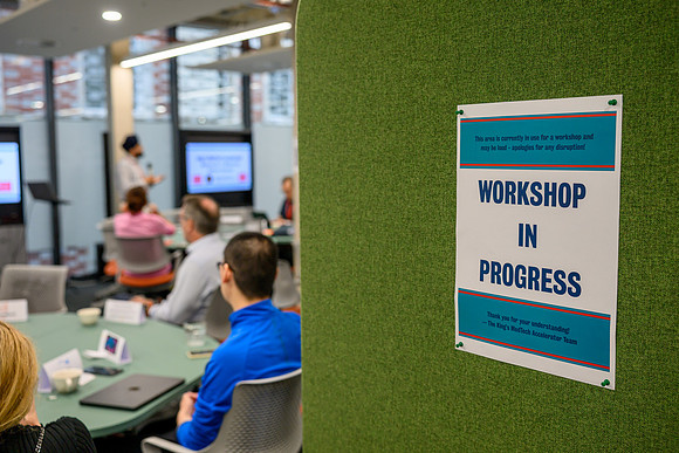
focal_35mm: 37
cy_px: 215
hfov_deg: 52.0
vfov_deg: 36.1
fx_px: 696
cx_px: 357
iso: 560
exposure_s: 1/200
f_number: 2.8
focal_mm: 35
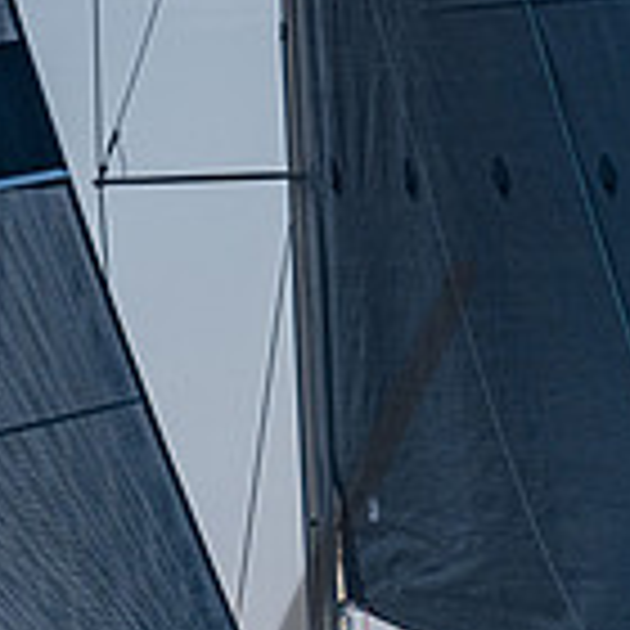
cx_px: 522
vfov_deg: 2.4
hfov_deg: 2.4
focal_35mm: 734
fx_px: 15113
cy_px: 772
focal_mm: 200
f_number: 6.3
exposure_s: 1/1000
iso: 400
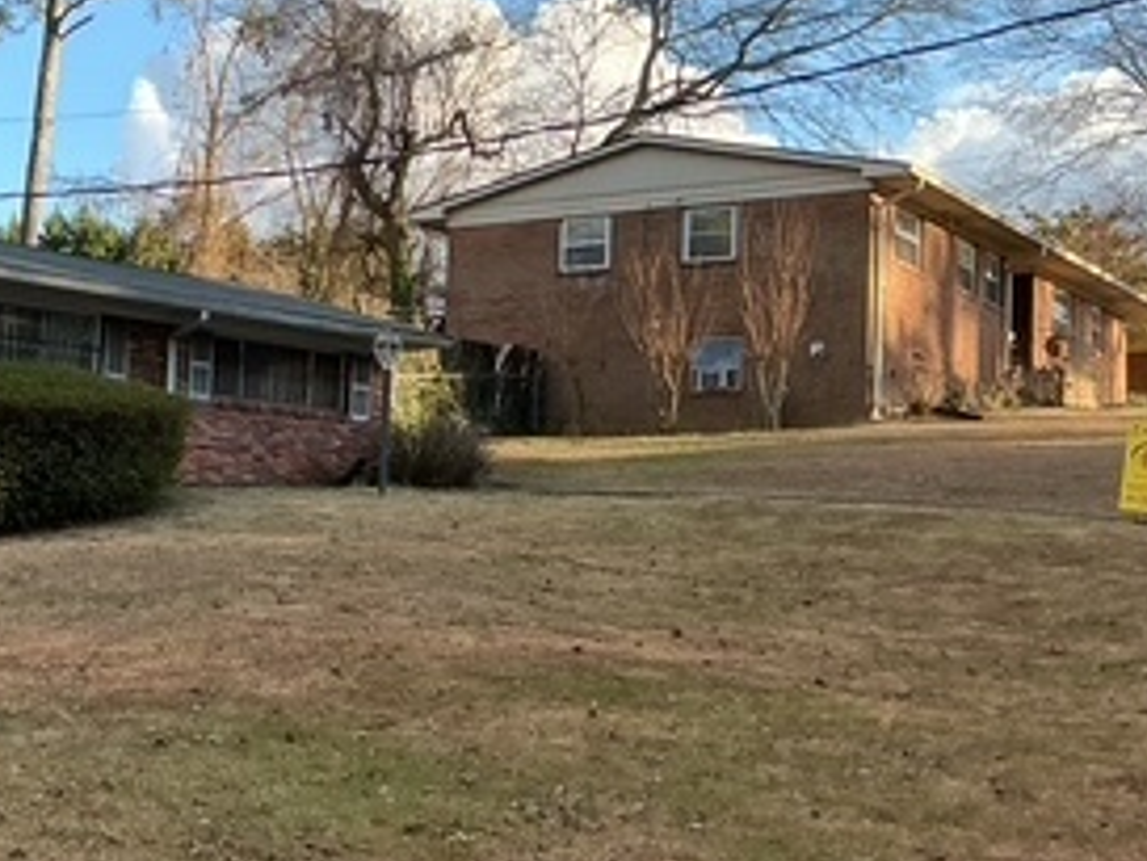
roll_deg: -1.9
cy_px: 420
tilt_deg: +1.7
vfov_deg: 21.6
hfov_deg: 27.0
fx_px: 2254
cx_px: 4
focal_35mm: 68
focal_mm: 3
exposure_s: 1/348
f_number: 1.8
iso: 25
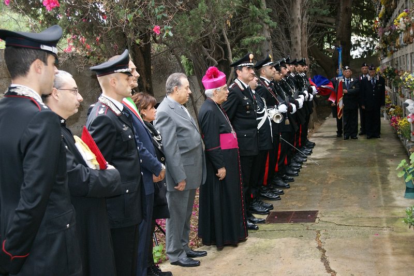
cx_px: 207
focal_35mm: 45
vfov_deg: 29.9
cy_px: 138
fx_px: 517
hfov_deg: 43.6
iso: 400
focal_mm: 30
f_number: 4.5
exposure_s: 1/60
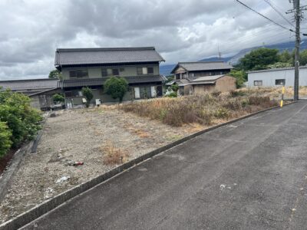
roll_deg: +4.5
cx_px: 154
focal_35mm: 26
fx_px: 231
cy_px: 115
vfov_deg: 53.1
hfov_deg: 67.3
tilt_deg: -8.1
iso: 50
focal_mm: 5.7
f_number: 1.5
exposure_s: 1/2208
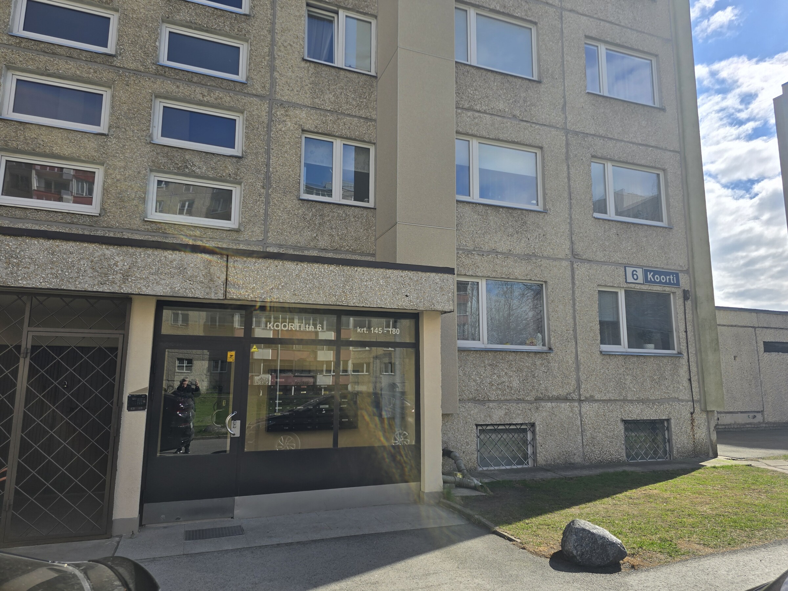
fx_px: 524
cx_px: 394
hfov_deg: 73.9
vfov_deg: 58.9
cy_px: 296
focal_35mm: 23
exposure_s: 1/1248
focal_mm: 6.3
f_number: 1.7
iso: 12
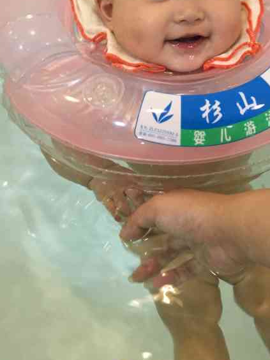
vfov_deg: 39.6
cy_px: 156
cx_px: 183
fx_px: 499
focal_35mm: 48
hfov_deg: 30.0
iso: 200
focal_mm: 4.15
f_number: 2.2
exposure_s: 1/33
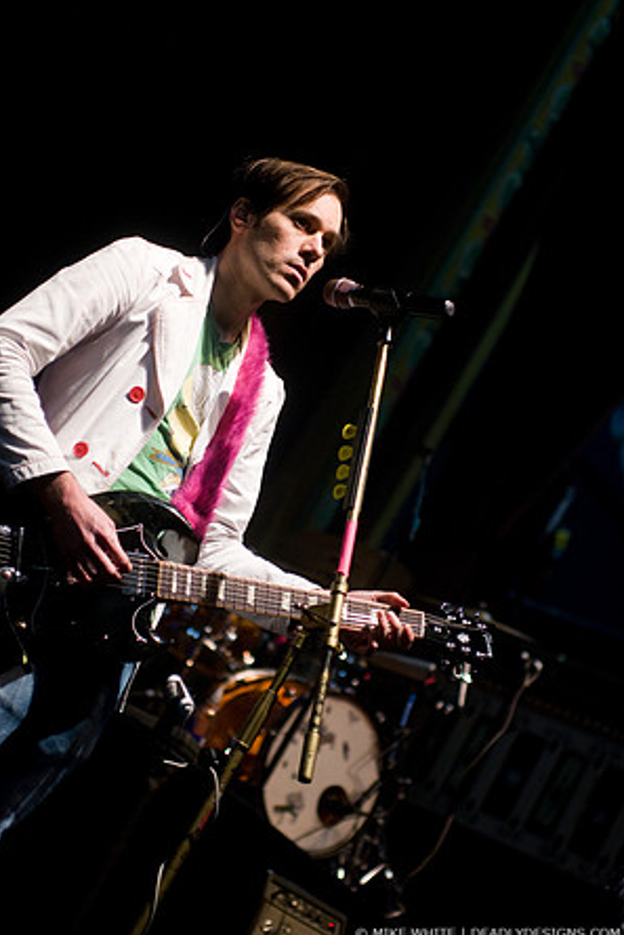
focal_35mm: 106
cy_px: 471
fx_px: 2754
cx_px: 312
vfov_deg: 19.3
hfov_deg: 12.9
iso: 800
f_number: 2.8
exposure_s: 1/200
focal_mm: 70
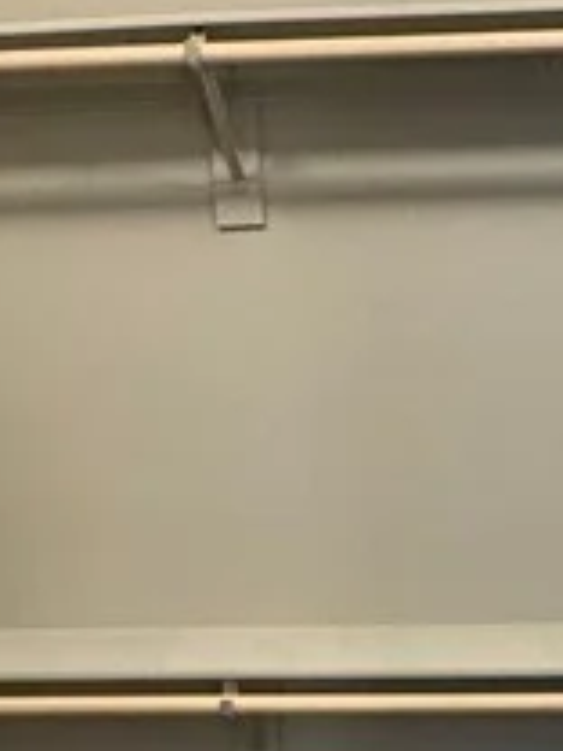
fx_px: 1496
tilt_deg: -11.4
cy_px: 581
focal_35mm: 69
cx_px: 419
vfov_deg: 27.7
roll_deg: +2.2
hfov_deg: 21.1
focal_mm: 2.22
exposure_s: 1/60
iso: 500
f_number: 2.2
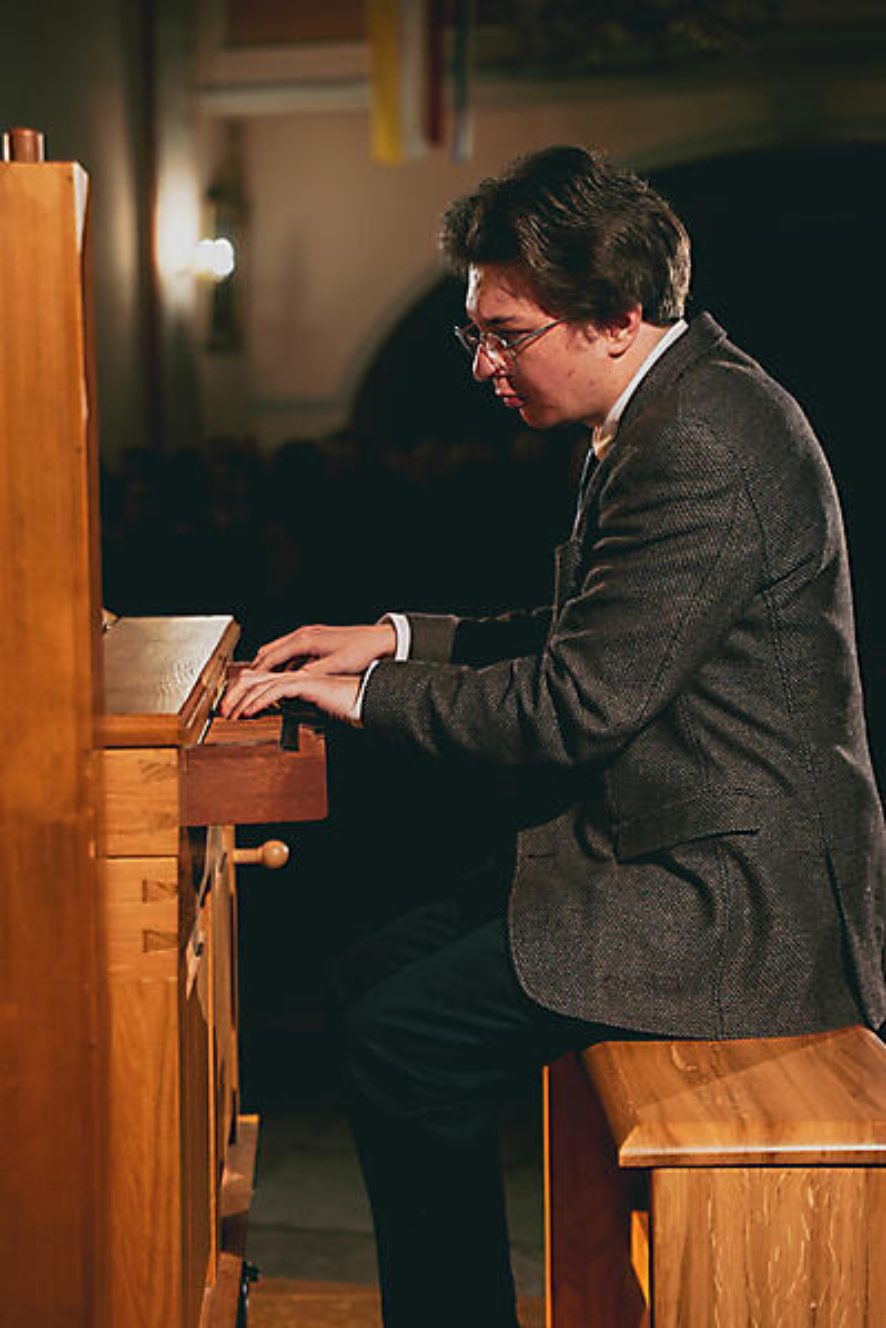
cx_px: 443
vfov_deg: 28.8
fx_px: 2582
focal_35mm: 70
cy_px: 664
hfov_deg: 19.5
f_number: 3.5
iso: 2500
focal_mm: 70
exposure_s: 1/125
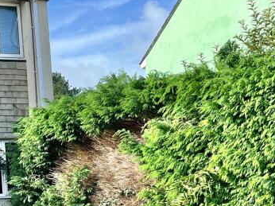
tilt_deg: +8.8
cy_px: 131
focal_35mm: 77
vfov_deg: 19.1
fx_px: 611
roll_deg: +3.7
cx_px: 11
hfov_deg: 24.4
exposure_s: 1/1957
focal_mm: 5.1
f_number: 1.6
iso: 50
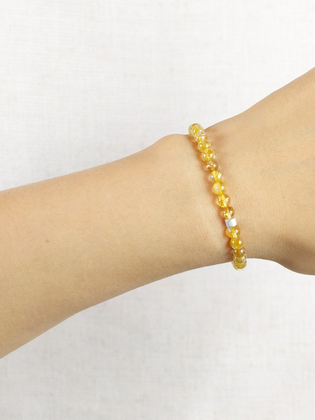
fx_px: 1031
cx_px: 158
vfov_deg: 23.0
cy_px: 210
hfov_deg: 17.4
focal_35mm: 85
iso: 375
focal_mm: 22.48
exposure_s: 1/50
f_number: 16
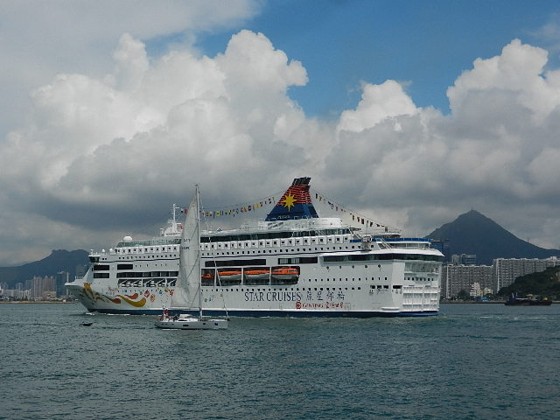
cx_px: 280
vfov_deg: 27.5
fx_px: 857
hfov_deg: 36.2
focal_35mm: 53
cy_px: 210
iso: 160
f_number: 8.8
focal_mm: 9.4
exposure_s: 1/800
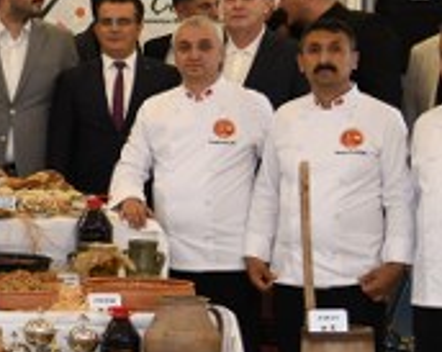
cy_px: 172
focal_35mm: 173
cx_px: -380
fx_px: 2259
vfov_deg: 8.9
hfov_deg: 10.4
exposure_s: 1/200
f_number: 4
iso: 1000
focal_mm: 44
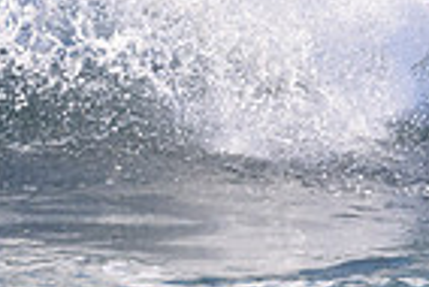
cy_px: -128
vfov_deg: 0.6
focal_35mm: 2247
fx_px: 26804
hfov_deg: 0.9
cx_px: 523
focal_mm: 550
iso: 2800
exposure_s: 1/2000
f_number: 11
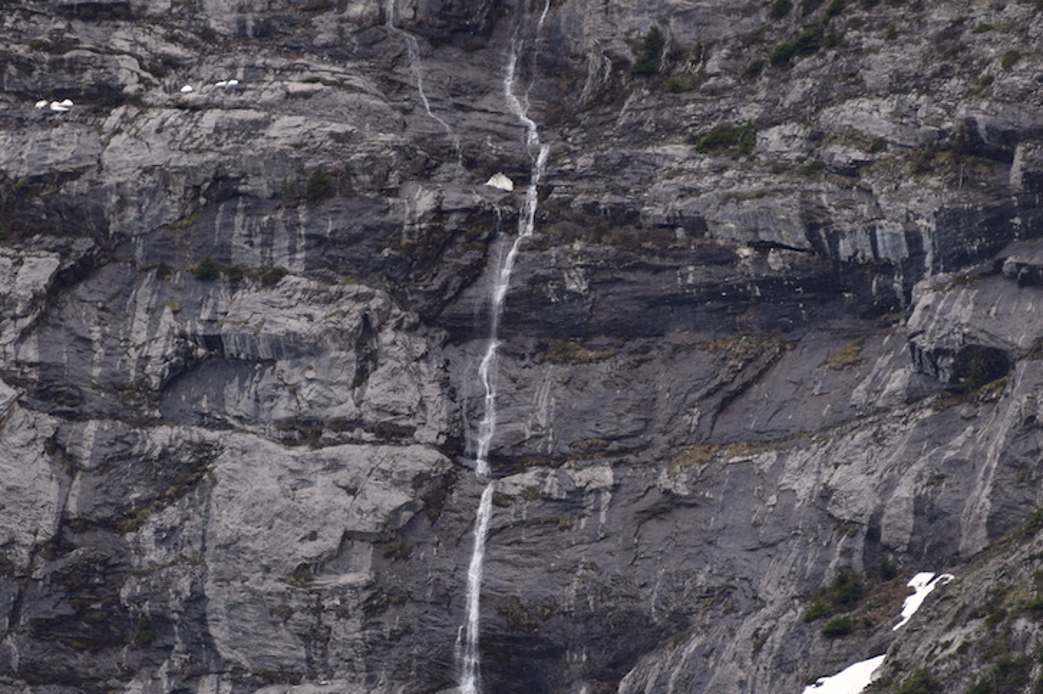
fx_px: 14537
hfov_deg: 4.1
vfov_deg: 2.7
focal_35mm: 502
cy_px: 420
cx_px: 484
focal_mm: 190
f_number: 7.1
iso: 200
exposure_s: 1/800
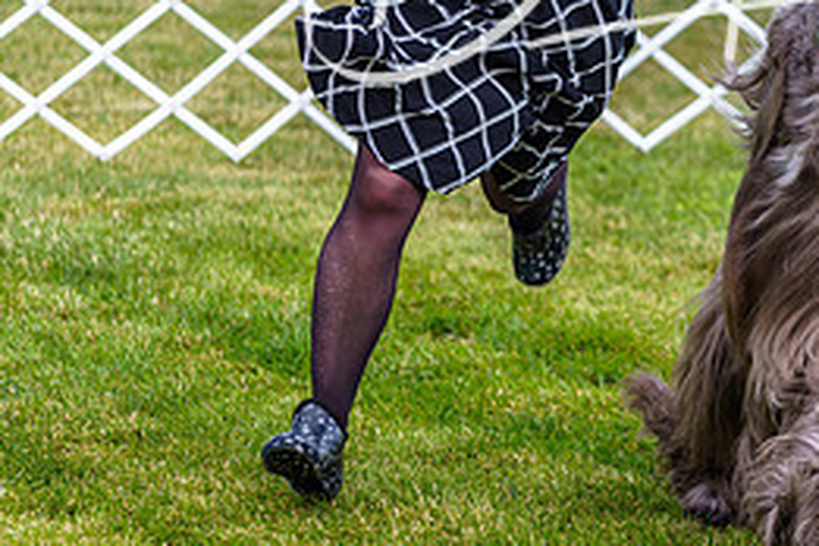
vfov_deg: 4.7
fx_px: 6620
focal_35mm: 291
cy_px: 140
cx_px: 759
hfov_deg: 7.1
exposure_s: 1/500
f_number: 4
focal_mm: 131
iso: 200
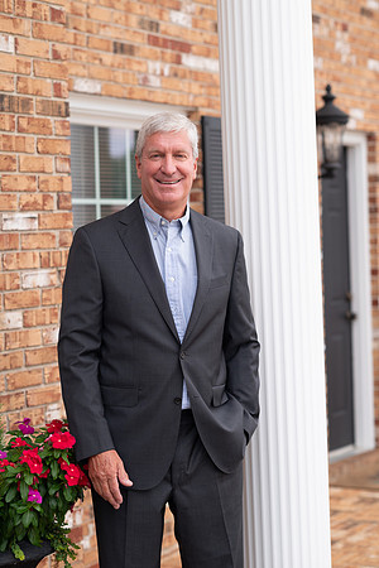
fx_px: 1342
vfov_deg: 23.9
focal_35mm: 85
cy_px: 284
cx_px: 190
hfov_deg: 16.1
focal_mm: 85
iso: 125
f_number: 3.5
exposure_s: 1/500
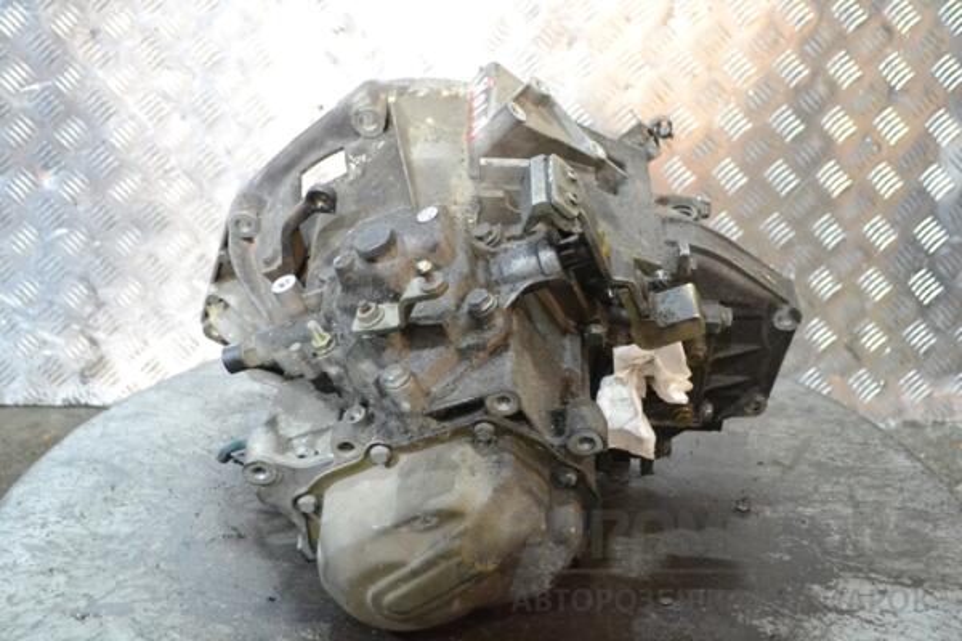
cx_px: 481
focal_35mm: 48
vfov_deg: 28.1
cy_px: 320
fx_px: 1283
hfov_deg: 41.1
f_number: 4.8
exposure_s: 1/30
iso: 2800
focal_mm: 32
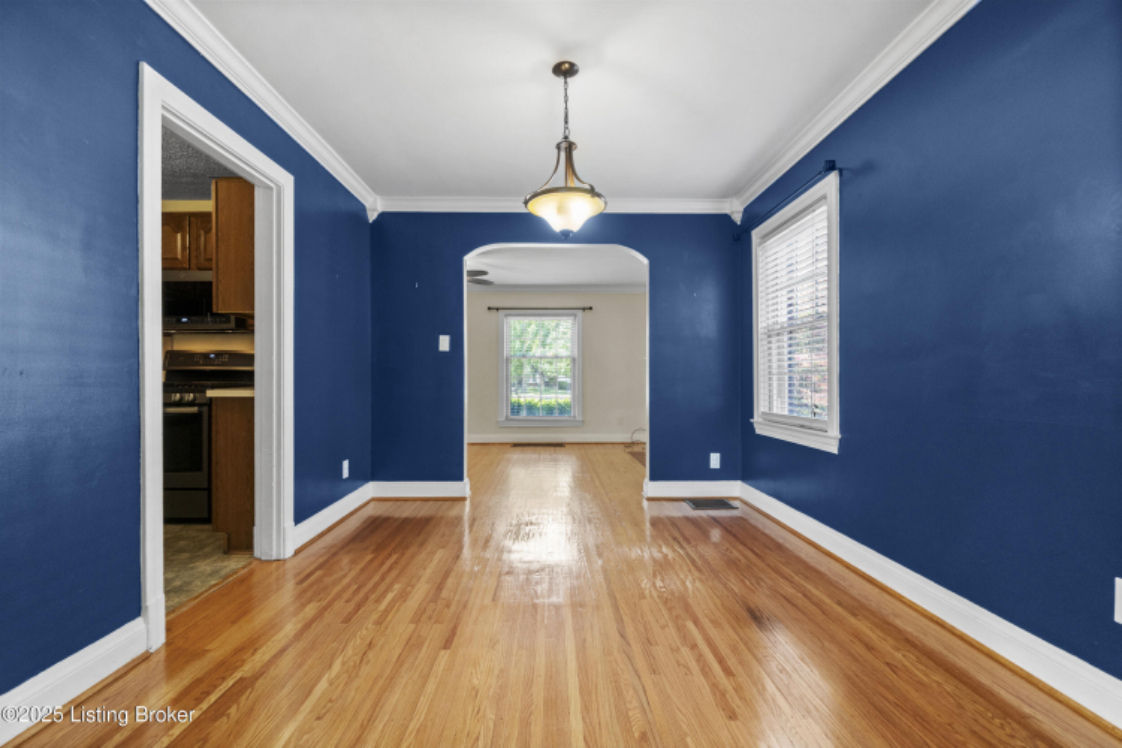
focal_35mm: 15
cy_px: 374
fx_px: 467
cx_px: 561
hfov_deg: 100.4
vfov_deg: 77.3
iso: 400
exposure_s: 1/8
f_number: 8
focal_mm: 10
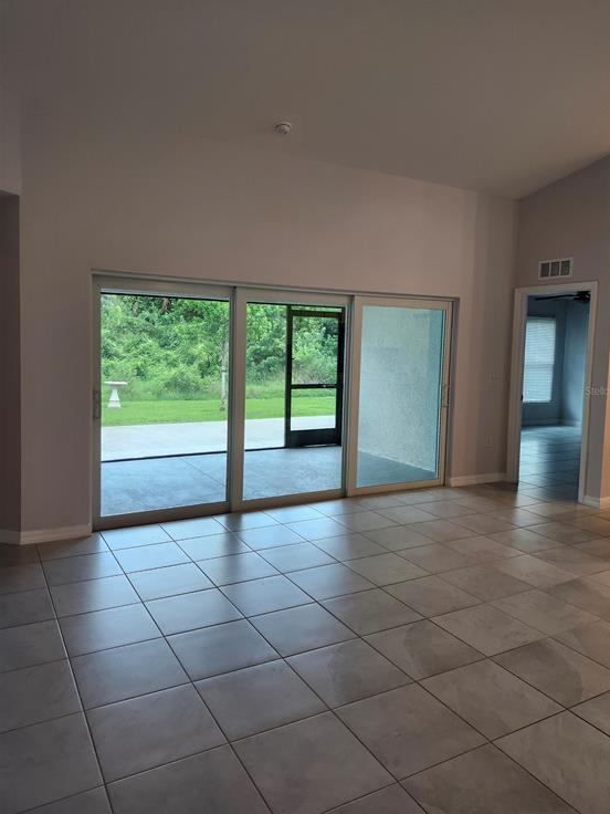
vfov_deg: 71.6
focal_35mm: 24
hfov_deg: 56.8
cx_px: 317
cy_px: 390
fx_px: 564
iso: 125
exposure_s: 1/120
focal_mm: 5.54
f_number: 1.8
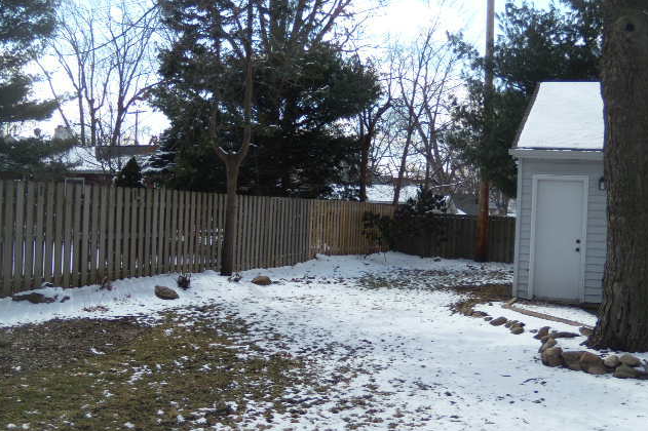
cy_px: 221
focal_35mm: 38
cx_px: 325
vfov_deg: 35.0
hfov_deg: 50.7
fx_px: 684
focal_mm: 6.4
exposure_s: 1/500
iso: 80
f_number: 3.6
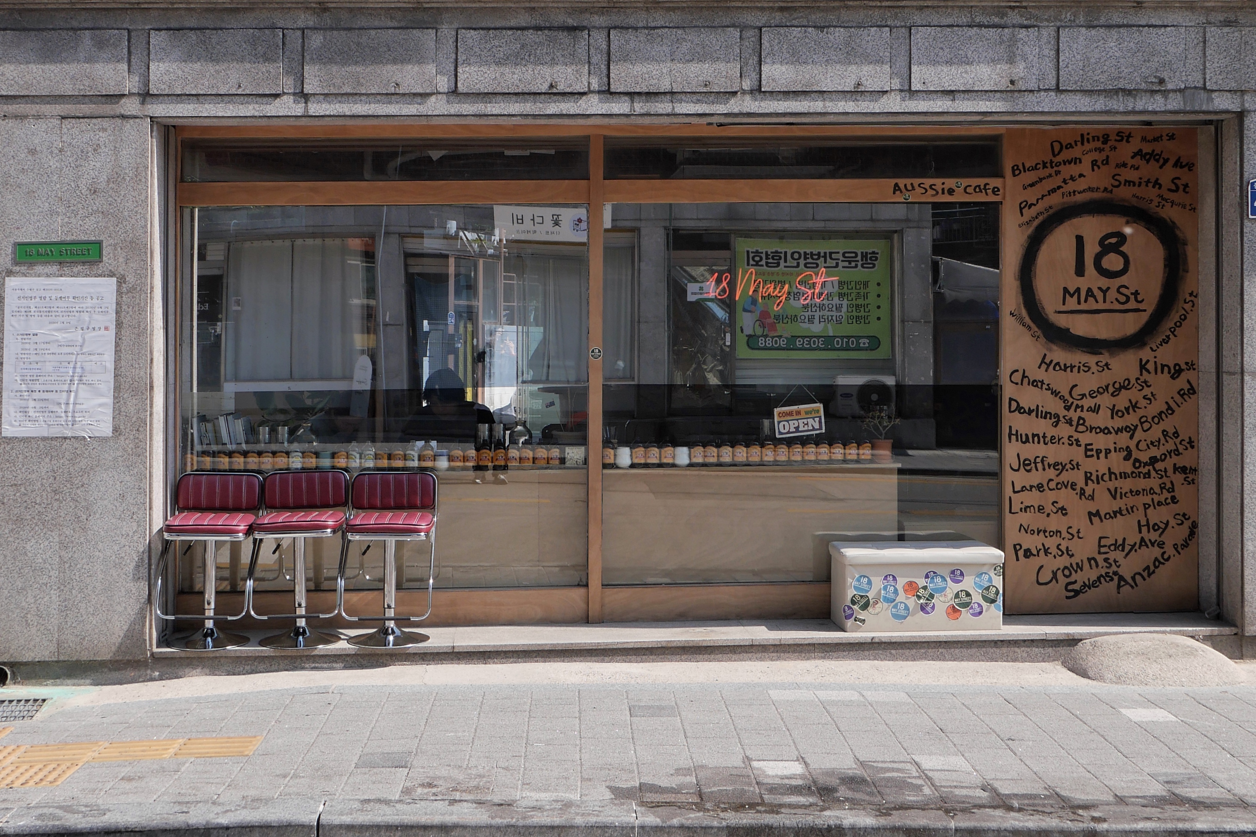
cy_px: 211
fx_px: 1465
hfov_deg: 46.4
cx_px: 626
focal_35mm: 42
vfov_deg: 31.3
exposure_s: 1/500
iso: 200
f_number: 5.6
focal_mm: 13.6
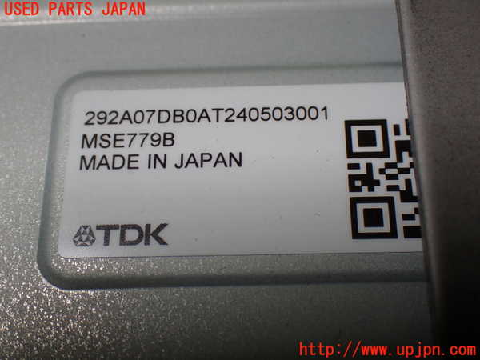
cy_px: 180
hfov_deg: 38.2
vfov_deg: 29.1
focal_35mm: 50
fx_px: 693
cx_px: 240
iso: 160
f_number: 3.2
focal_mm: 9.01
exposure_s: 1/200
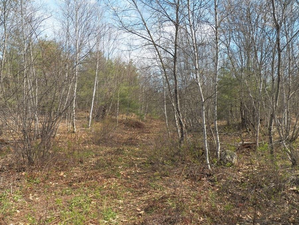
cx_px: 150
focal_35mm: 28
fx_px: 242
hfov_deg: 63.4
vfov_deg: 49.7
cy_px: 112
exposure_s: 1/800
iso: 125
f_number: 4
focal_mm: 4.9
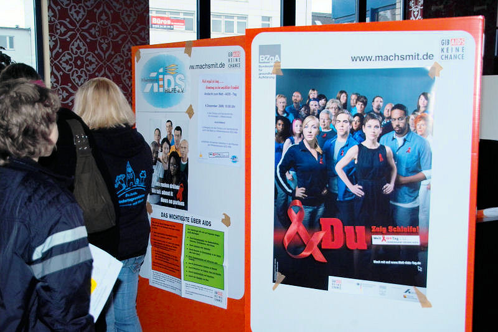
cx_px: 249
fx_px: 567
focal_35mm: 41
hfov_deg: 47.4
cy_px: 166
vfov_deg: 32.6
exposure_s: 1/60
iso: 400
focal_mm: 24
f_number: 4
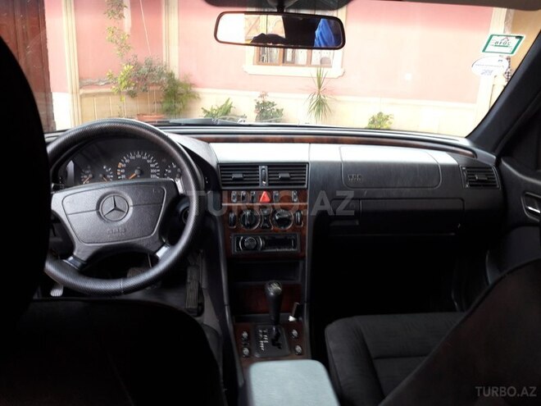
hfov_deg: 63.4
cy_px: 203
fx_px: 438
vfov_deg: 49.7
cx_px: 270
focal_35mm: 28
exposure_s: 1/33
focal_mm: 3.7
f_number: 1.9
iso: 64
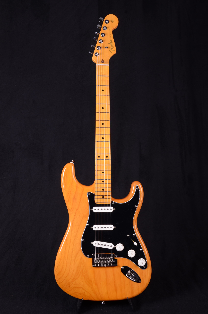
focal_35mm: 42
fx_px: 366
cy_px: 157
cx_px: 104
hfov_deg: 31.8
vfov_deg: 46.5
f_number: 13
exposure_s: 1/200
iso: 200
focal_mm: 28
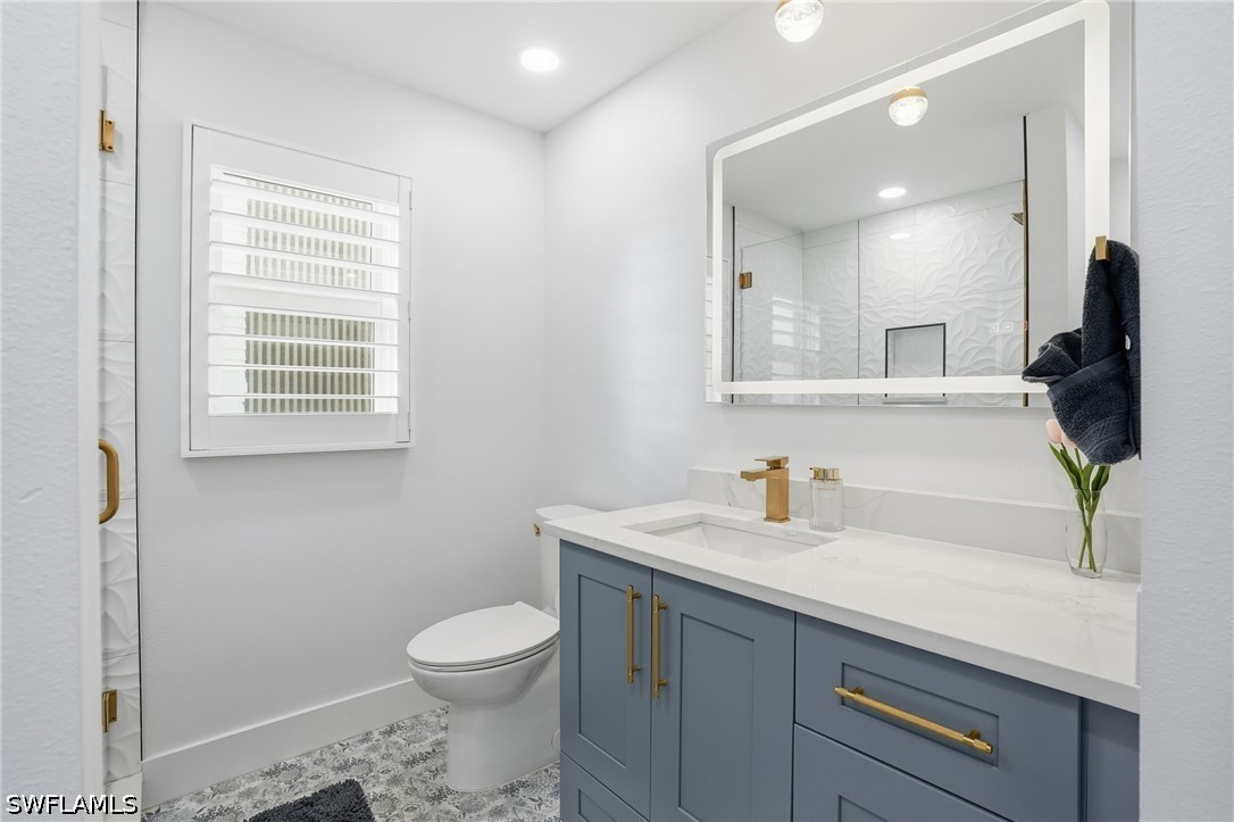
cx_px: 617
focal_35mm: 16
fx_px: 548
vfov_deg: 73.7
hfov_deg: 96.8
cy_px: 411
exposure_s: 1/200
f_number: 9
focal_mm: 16
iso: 400
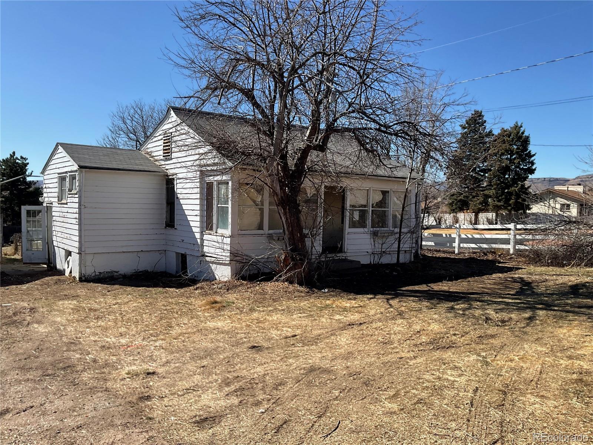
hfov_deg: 61.7
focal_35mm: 29
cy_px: 222
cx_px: 296
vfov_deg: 48.2
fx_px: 497
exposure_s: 1/1730
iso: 16
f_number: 1.8
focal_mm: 3
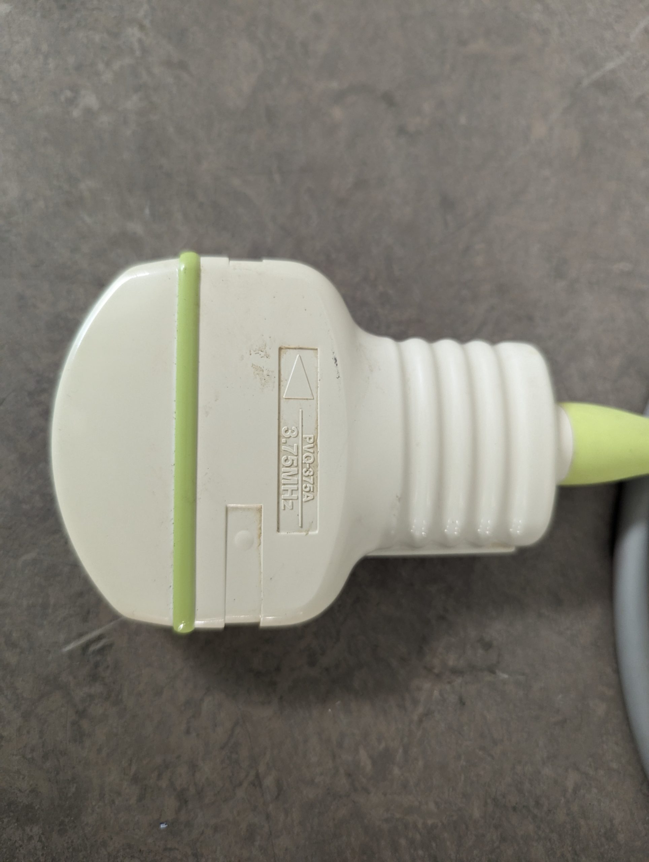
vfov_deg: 71.5
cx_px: 324
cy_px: 431
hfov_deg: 56.9
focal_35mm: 24
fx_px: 598
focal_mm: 6.81
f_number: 1.85
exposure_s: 1/50
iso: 435
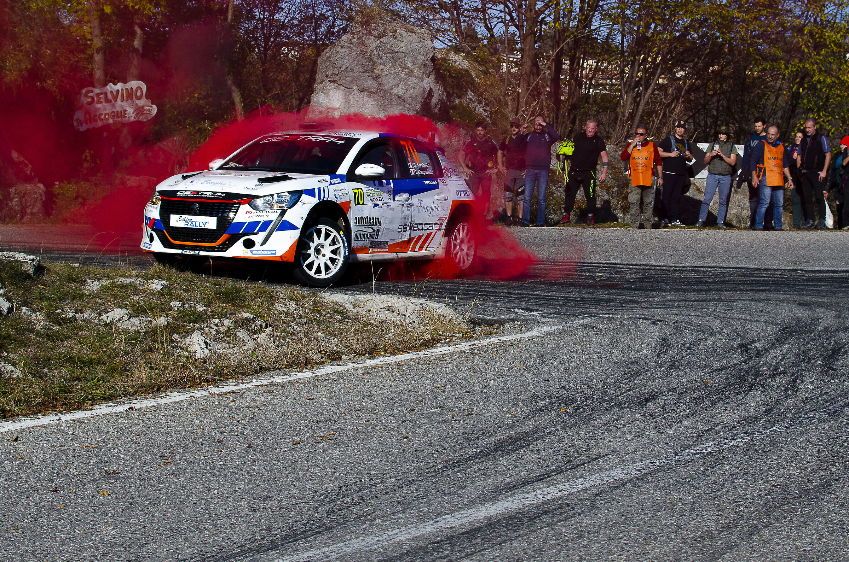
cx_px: 424
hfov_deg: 37.9
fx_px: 1236
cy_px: 281
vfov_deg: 25.6
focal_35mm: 52
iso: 200
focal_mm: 35
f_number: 4.5
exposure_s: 1/2000
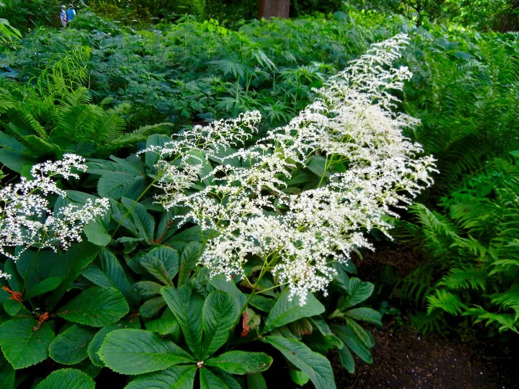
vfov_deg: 46.8
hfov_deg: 60.0
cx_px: 260
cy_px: 194
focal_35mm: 30
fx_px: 450
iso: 160
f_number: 3.5
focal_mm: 5.4
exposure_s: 1/169
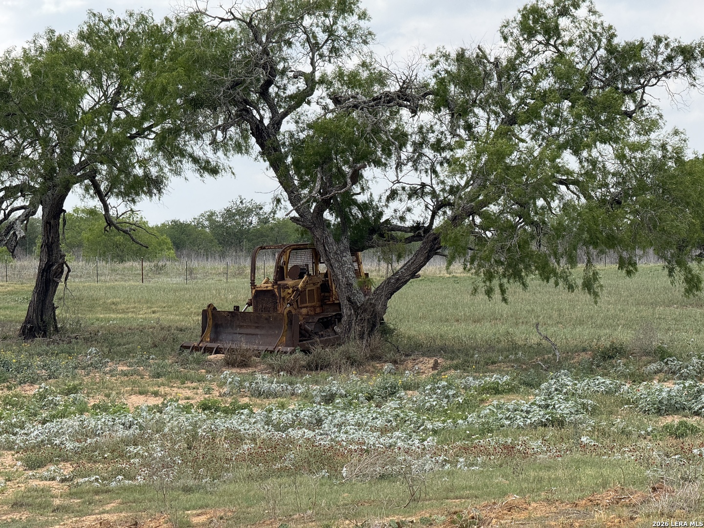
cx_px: 352
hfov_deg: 16.4
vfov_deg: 12.3
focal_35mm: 120
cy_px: 264
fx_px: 2440
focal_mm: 15.66
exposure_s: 1/914
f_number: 2.8
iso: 50
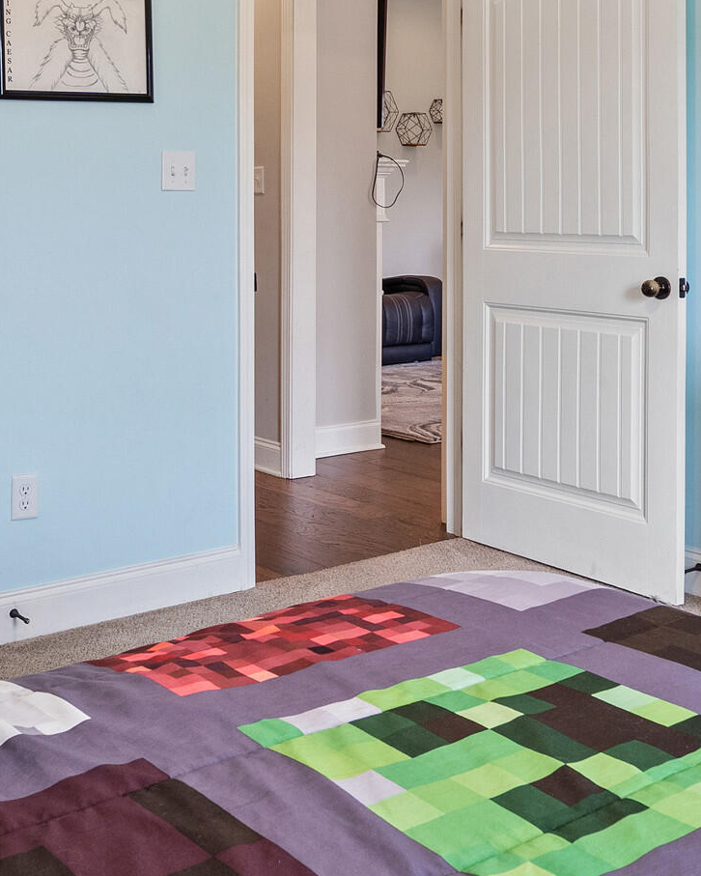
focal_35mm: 48
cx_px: 331
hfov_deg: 31.5
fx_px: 1244
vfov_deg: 37.5
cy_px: 186
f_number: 9.5
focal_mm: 16
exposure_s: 1/8
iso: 1000
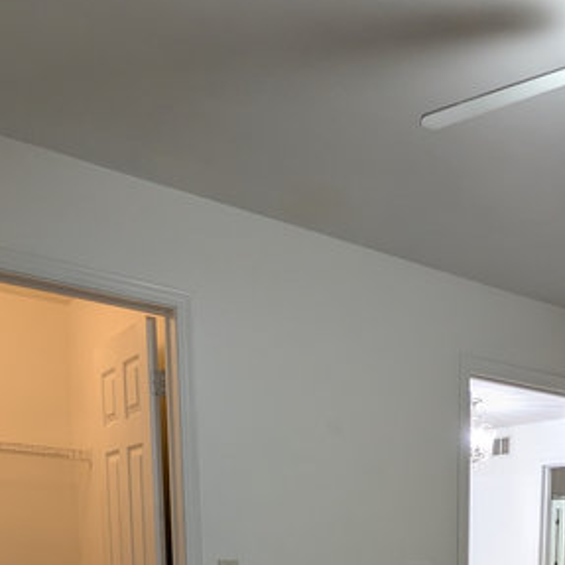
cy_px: 687
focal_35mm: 40
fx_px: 739
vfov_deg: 33.5
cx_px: 501
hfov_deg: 39.1
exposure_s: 1/20
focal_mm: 2.02
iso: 53
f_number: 1.7
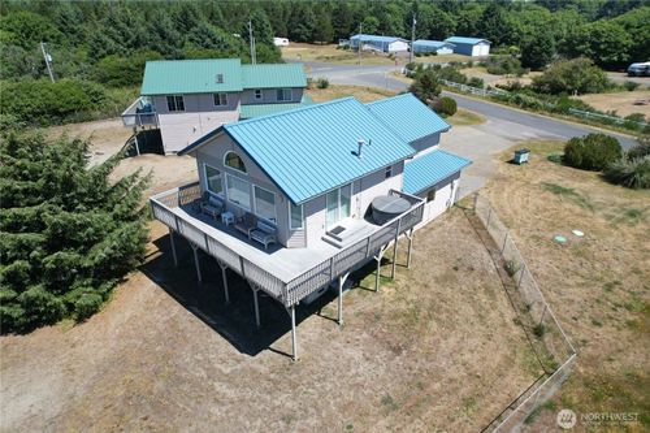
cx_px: 325
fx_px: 397
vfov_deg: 57.2
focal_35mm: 22
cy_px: 216
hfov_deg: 78.6
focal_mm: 8.38
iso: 120
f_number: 2.8
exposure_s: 1/1500
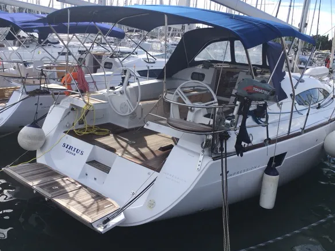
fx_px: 310
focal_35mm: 32
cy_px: 128
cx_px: 174
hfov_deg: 56.8
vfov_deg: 44.2
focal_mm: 4.15
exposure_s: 1/1026
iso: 25
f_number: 2.2
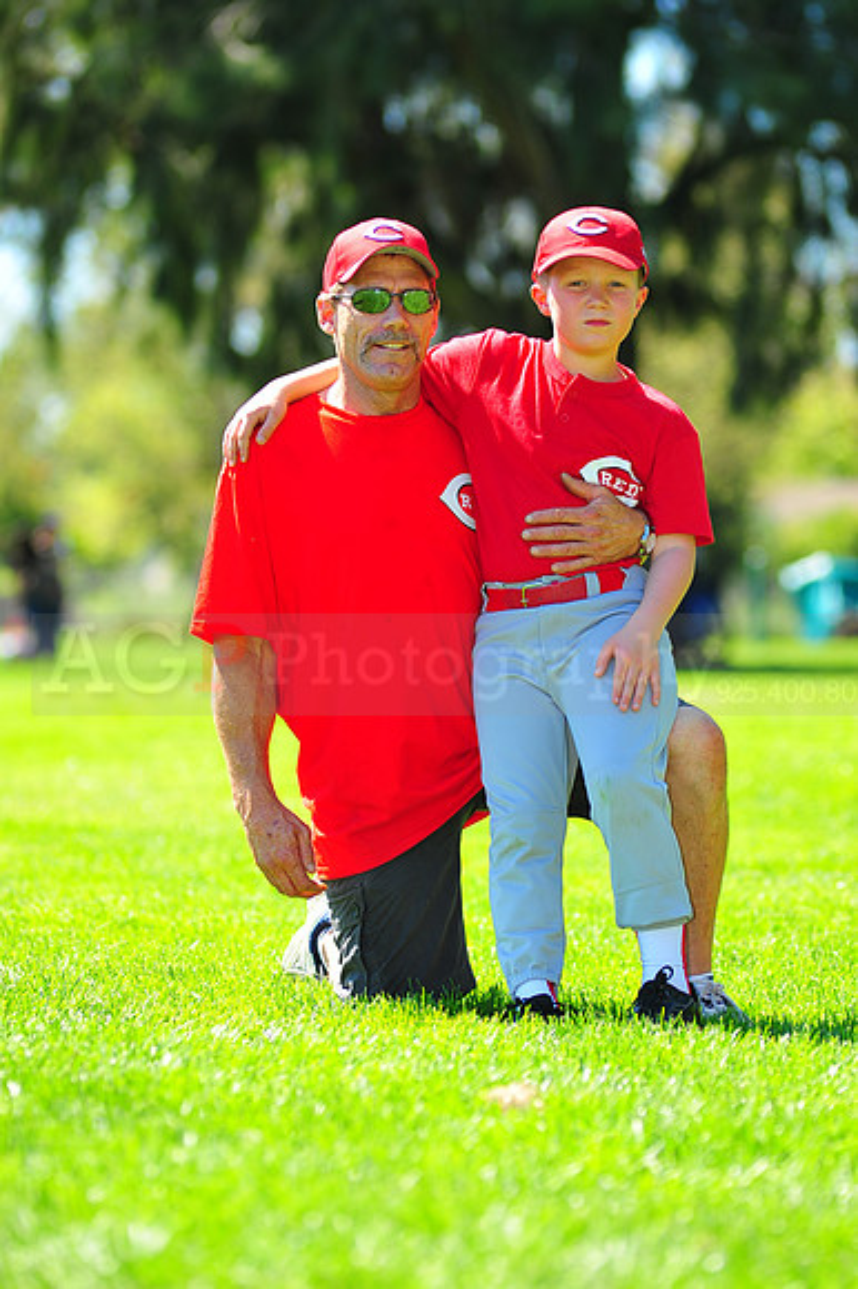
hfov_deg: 7.6
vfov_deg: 11.4
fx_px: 6442
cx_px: 429
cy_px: 644
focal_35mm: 180
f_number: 4.5
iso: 200
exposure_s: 1/400
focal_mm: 180
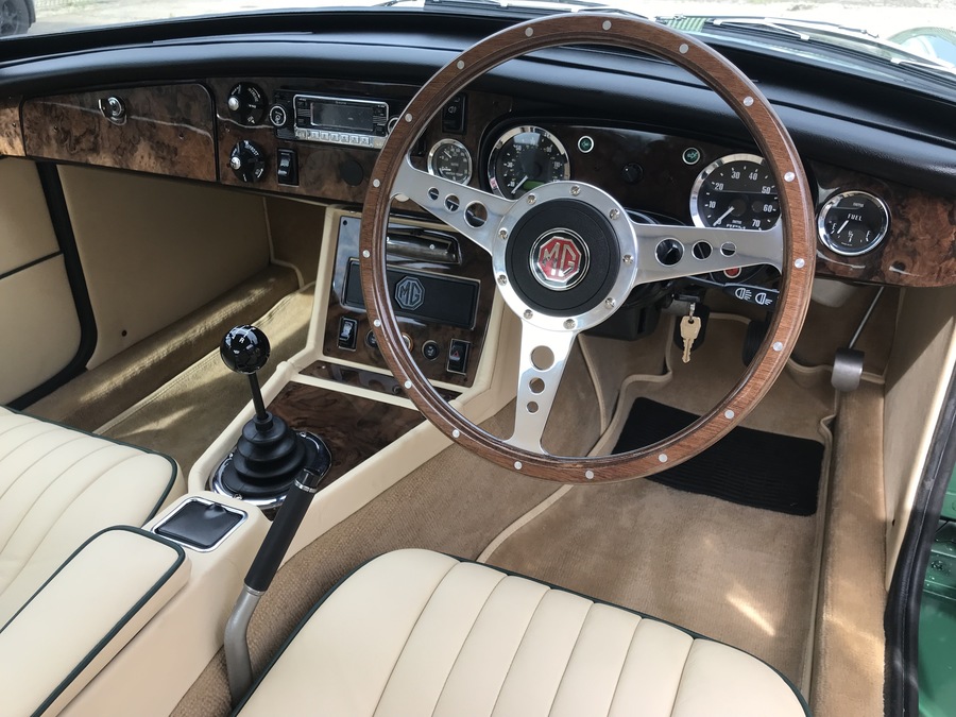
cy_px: 358
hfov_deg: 63.4
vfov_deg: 49.7
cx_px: 478
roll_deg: +1.1
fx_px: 773
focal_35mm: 28
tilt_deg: -30.7
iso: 20
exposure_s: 1/351
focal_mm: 3.99
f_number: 1.8
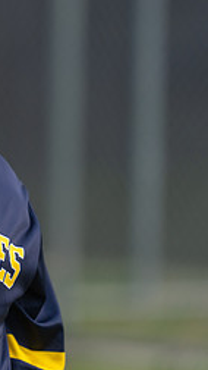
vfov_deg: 4.5
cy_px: 105
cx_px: -158
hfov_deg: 2.5
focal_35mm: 483
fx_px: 4729
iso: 250
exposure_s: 1/320
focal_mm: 200
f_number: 2.8
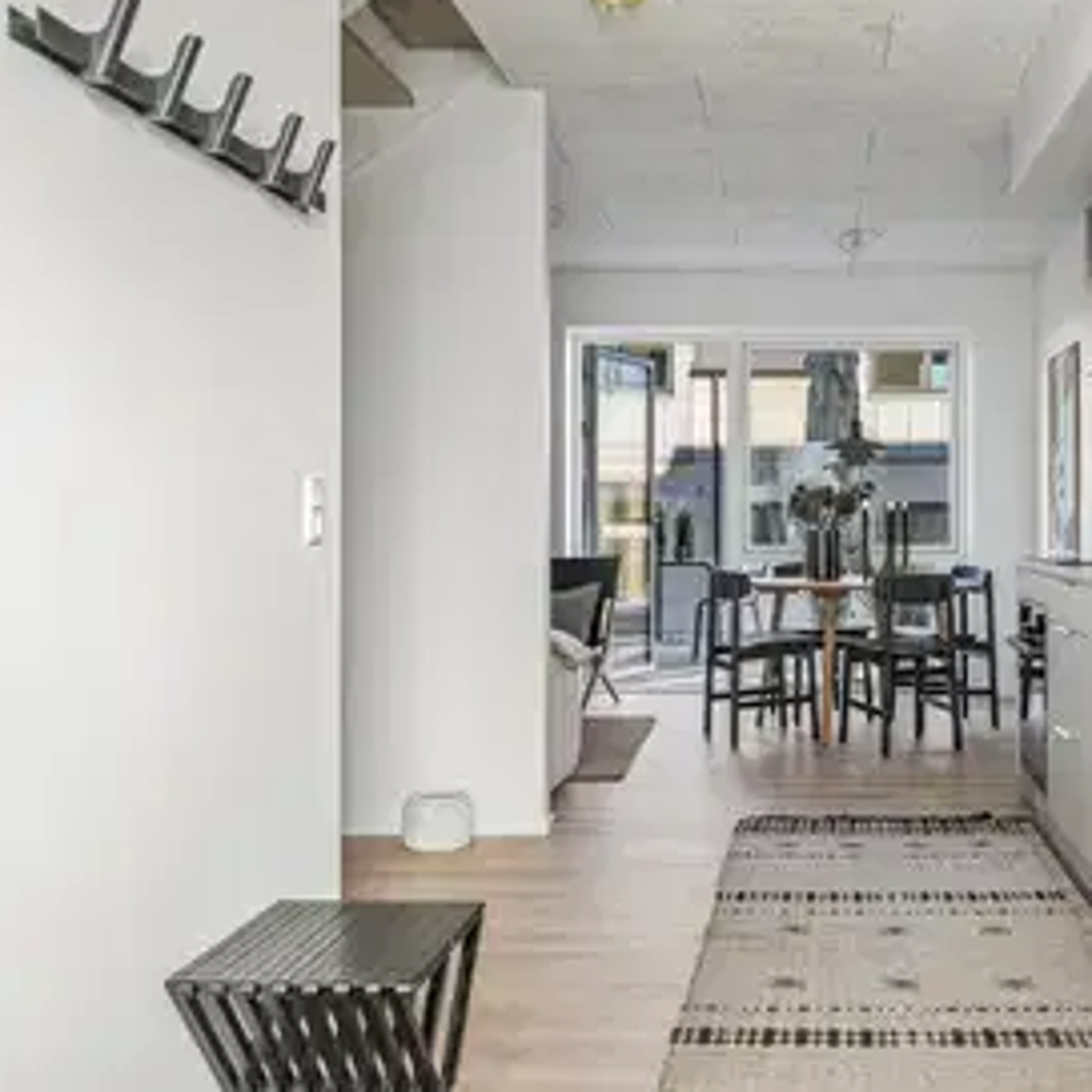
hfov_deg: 42.4
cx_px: 831
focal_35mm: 38
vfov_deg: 43.9
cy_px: 534
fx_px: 1356
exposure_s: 1/100
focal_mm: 29
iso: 400
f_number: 7.1
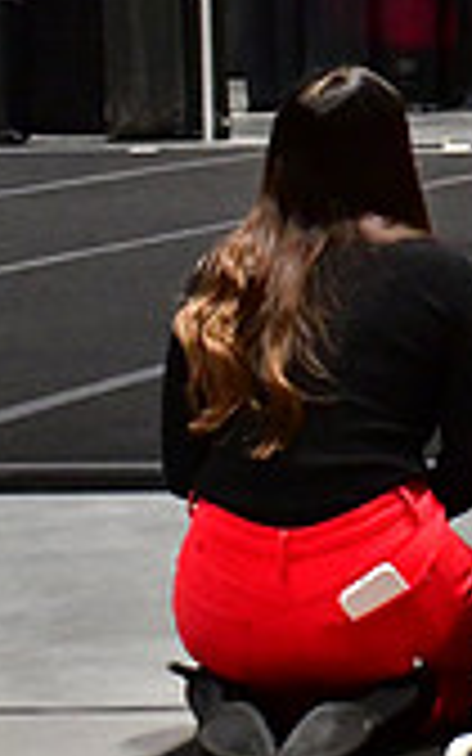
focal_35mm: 179
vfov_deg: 11.6
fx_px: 3684
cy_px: 56
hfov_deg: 6.8
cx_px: 1268
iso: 5600
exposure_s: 1/400
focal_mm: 34
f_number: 4.2
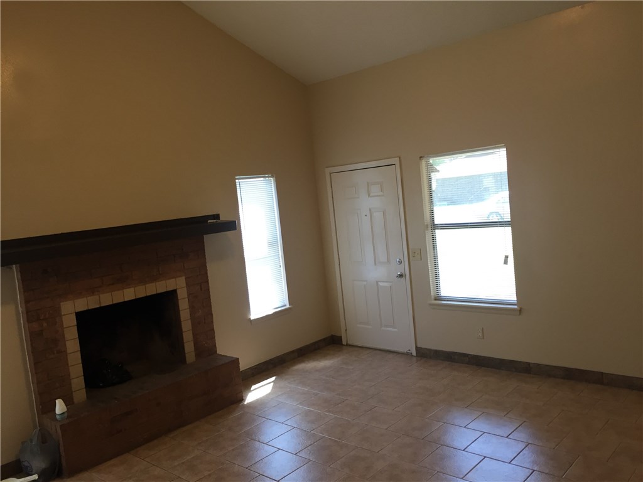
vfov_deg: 48.2
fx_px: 539
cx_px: 322
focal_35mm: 29
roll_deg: +5.1
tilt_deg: -3.0
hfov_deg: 61.7
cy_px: 241
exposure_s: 1/30
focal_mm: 4.15
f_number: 2.2
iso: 32
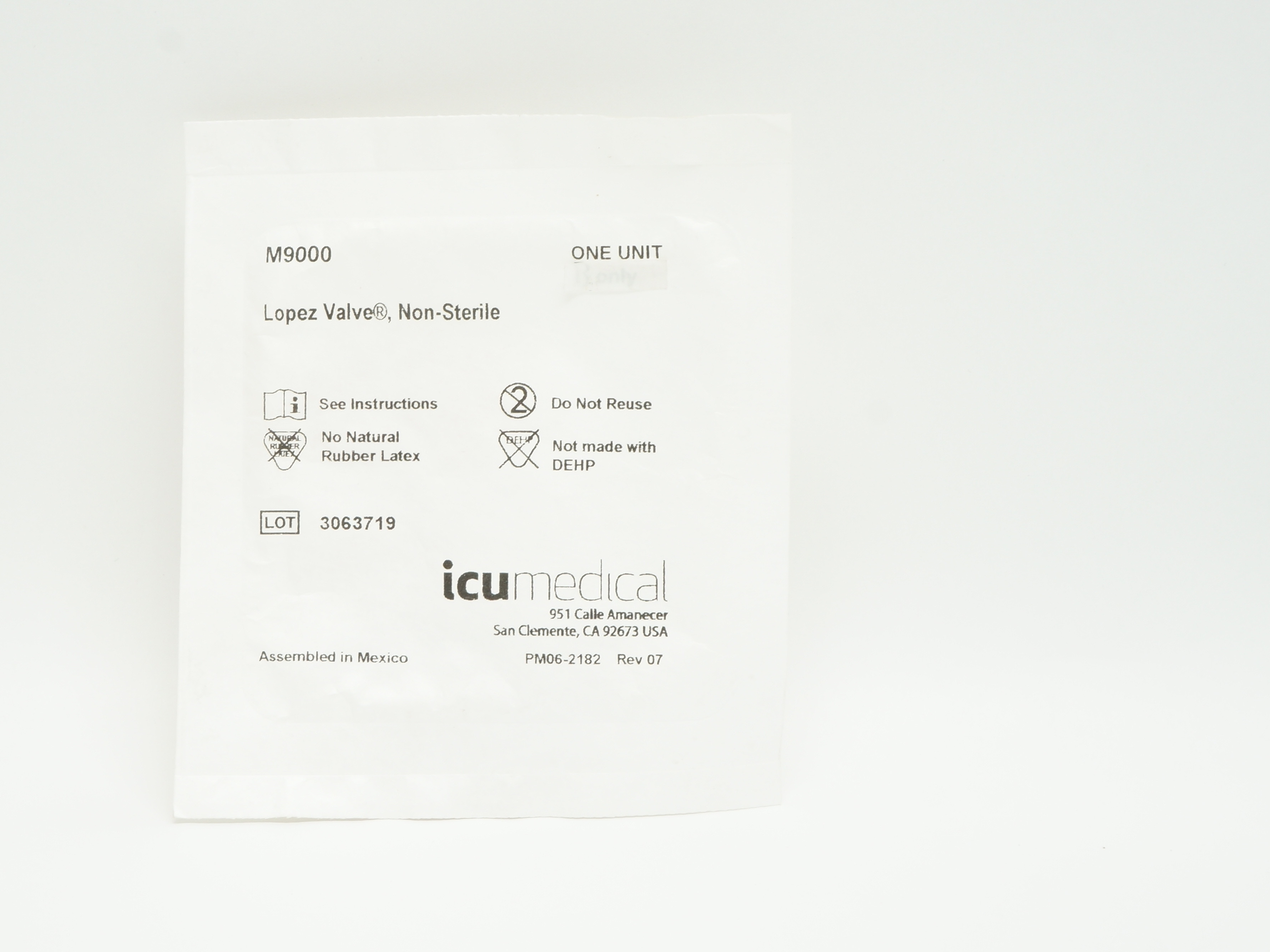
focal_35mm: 62
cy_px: 471
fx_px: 2262
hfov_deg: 31.2
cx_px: 480
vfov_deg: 23.8
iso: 400
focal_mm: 31
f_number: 11
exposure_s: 1/15
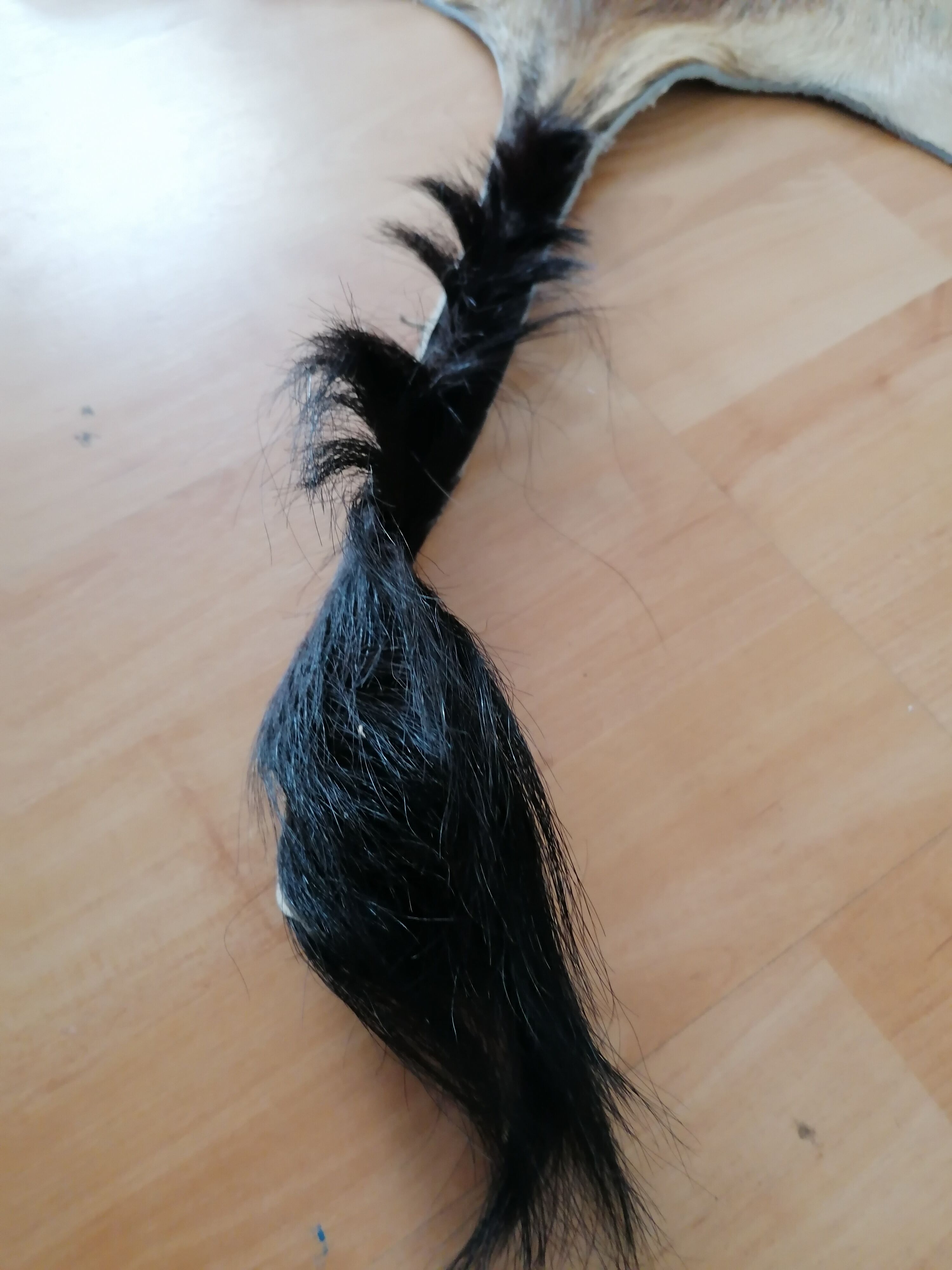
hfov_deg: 51.4
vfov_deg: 65.3
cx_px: 476
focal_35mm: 27
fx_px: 990
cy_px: 635
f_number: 1.8
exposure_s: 1/50
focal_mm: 4.75
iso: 400
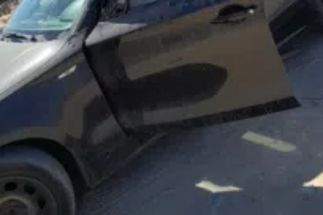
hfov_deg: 37.5
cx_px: 147
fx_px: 475
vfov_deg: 24.2
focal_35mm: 53
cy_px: -6
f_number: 1.8
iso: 40
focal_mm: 3.98
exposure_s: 1/585
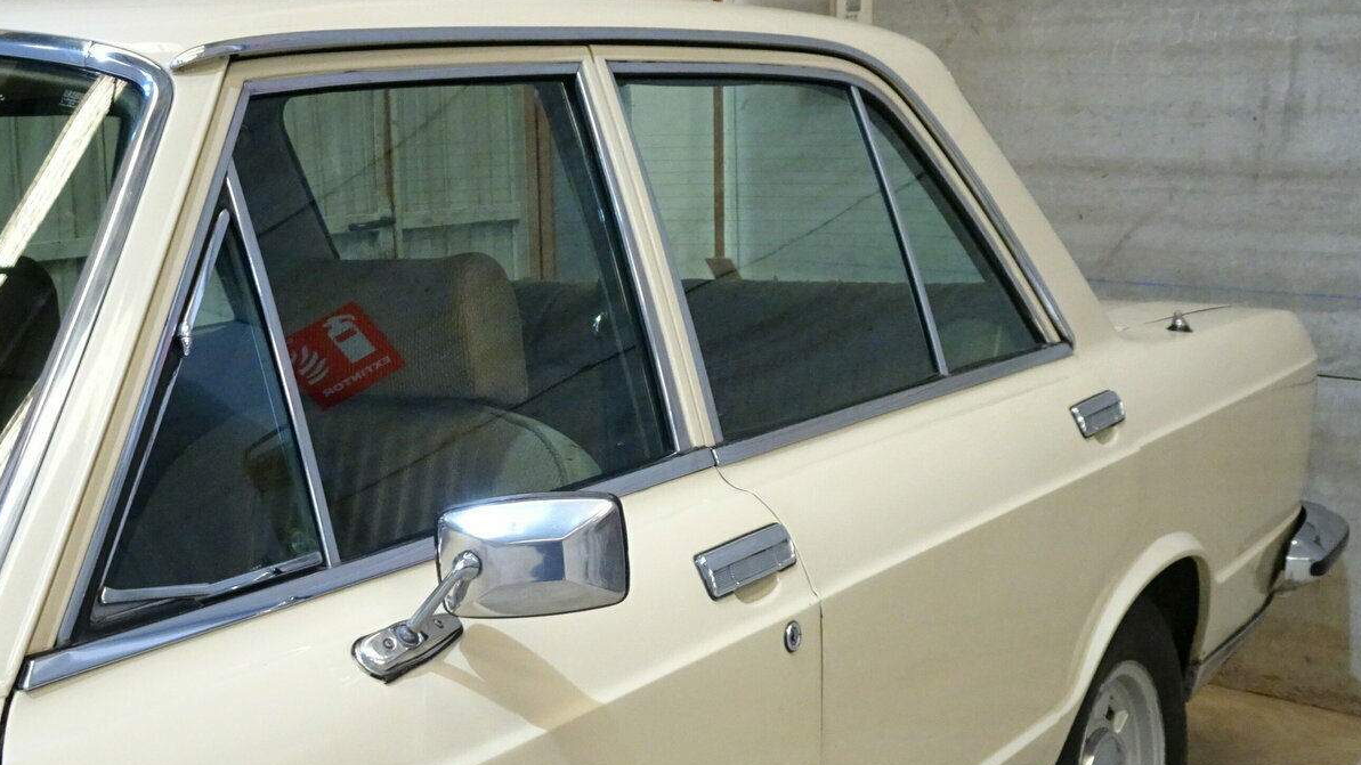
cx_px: 680
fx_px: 2057
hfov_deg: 36.6
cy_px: 489
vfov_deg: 21.0
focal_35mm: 57
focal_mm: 8.84
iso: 800
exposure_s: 1/13
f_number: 4.5
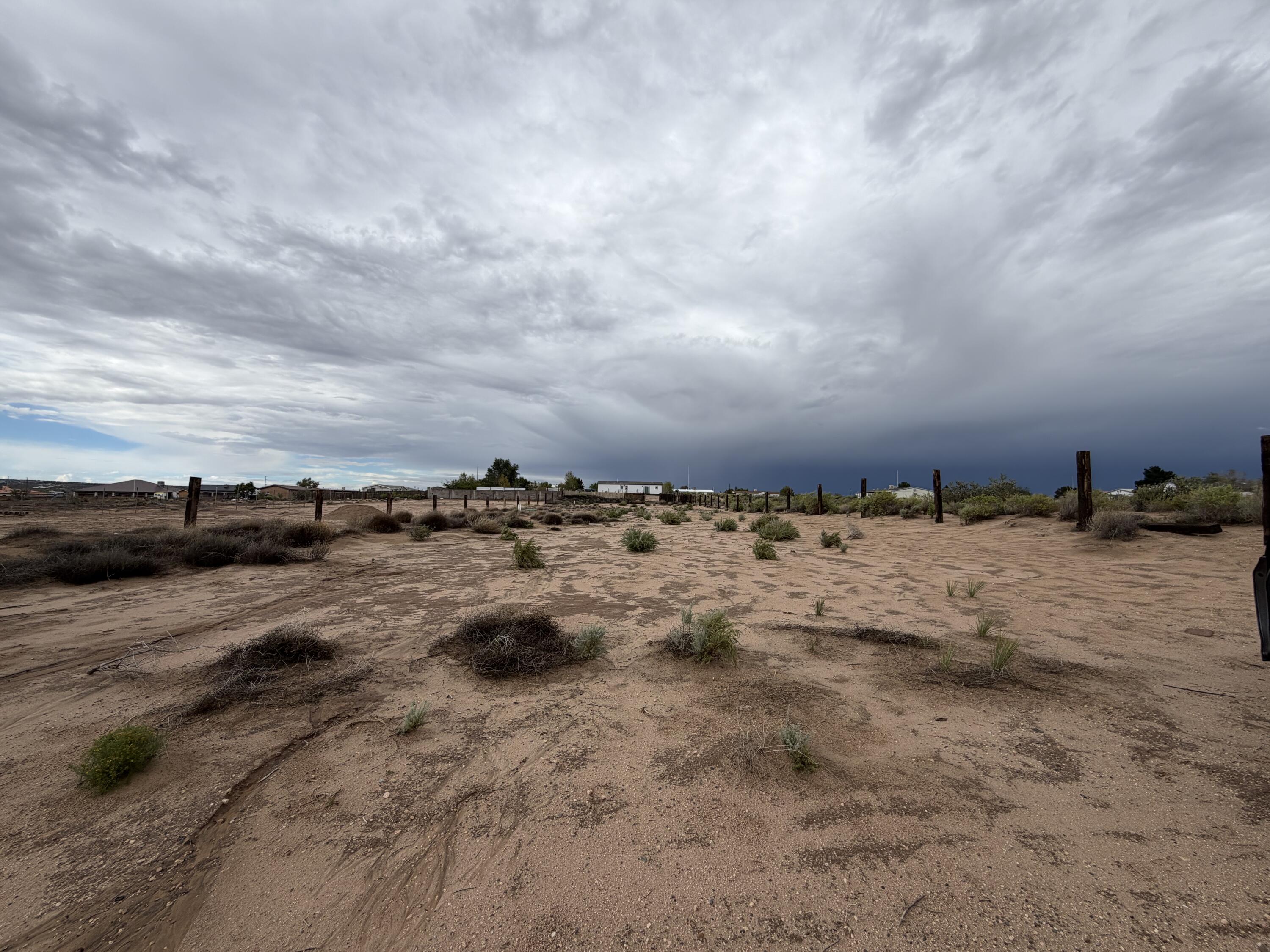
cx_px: 635
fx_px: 514
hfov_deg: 102.1
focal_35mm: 14
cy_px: 476
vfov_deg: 85.7
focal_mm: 2.22
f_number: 2.2
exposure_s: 1/1145
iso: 20
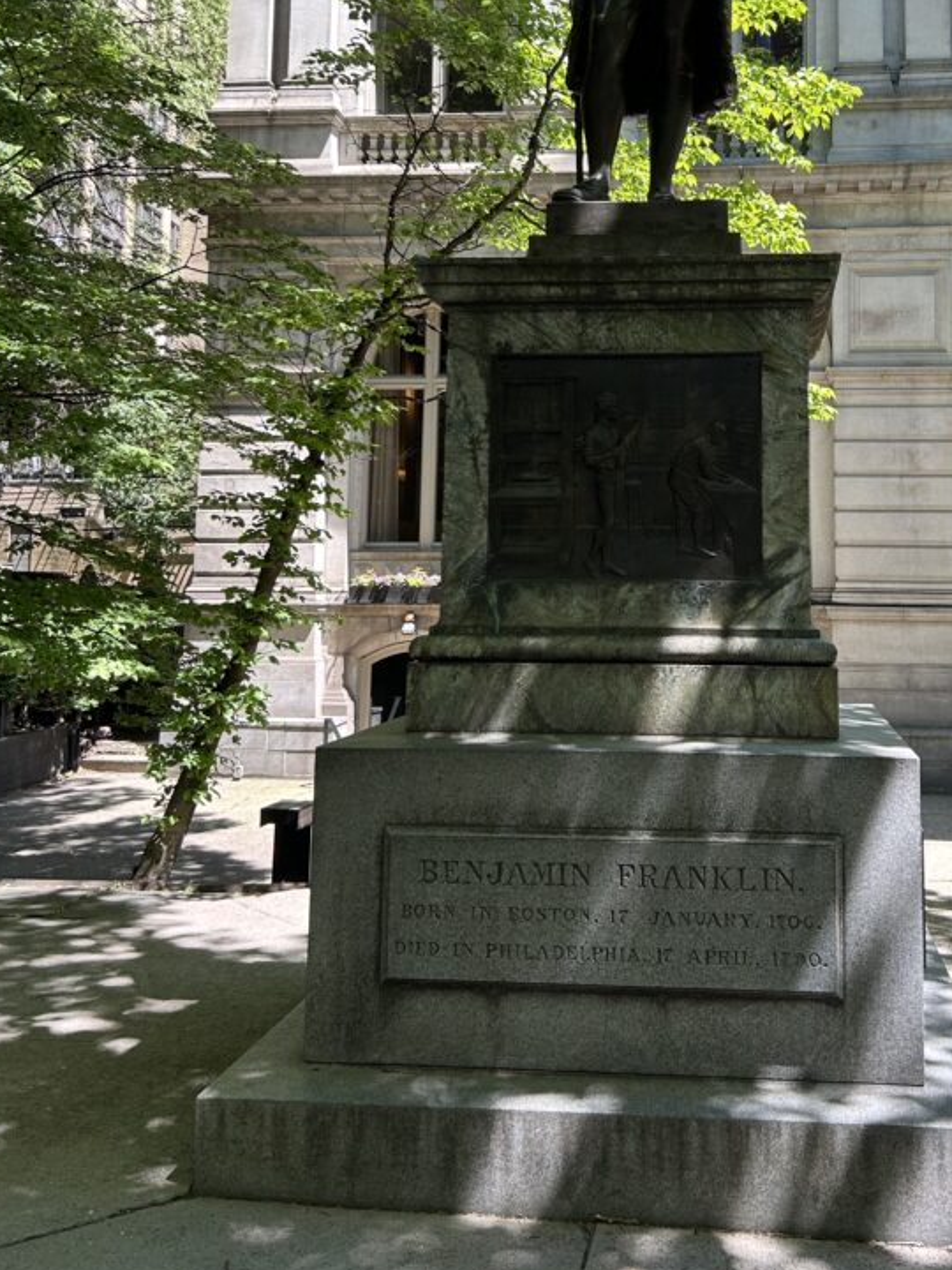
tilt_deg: +7.1
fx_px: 1357
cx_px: 656
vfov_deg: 49.2
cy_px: 420
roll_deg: -1.8
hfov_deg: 38.1
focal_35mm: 37
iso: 50
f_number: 1.5
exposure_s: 1/353
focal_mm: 5.7
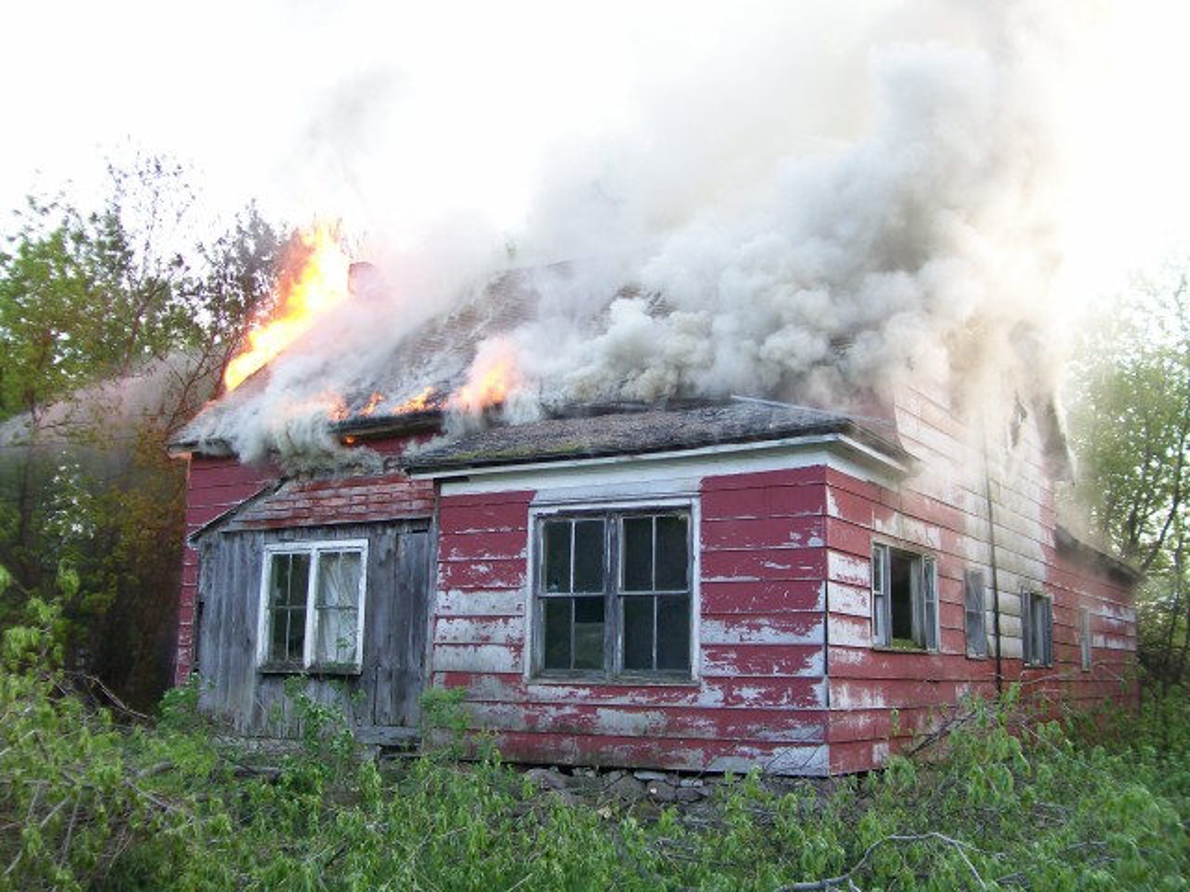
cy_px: 446
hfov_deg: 51.4
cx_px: 595
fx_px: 1238
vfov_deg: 39.7
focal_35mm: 36
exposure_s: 1/101
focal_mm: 6
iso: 80
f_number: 2.7
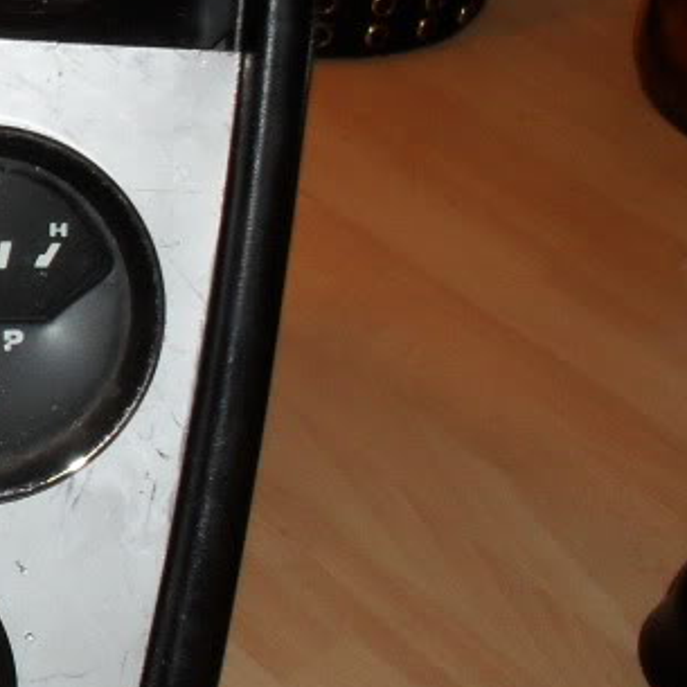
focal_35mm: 104
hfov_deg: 15.3
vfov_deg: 16.7
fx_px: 2335
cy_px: 180
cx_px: -385
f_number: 3.2
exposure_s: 1/45
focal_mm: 6.3
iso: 200
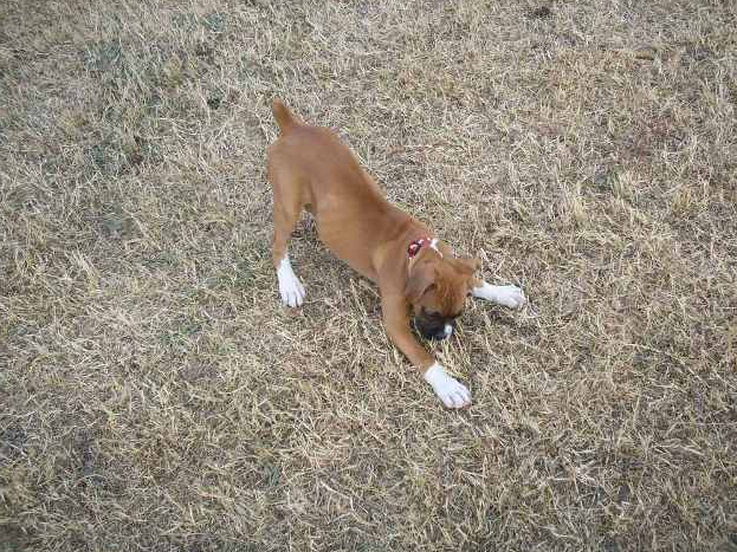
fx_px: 809
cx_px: 368
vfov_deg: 37.7
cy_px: 278
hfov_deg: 49.0
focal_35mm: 38
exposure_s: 1/195
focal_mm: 6.2
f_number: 2.8
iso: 80
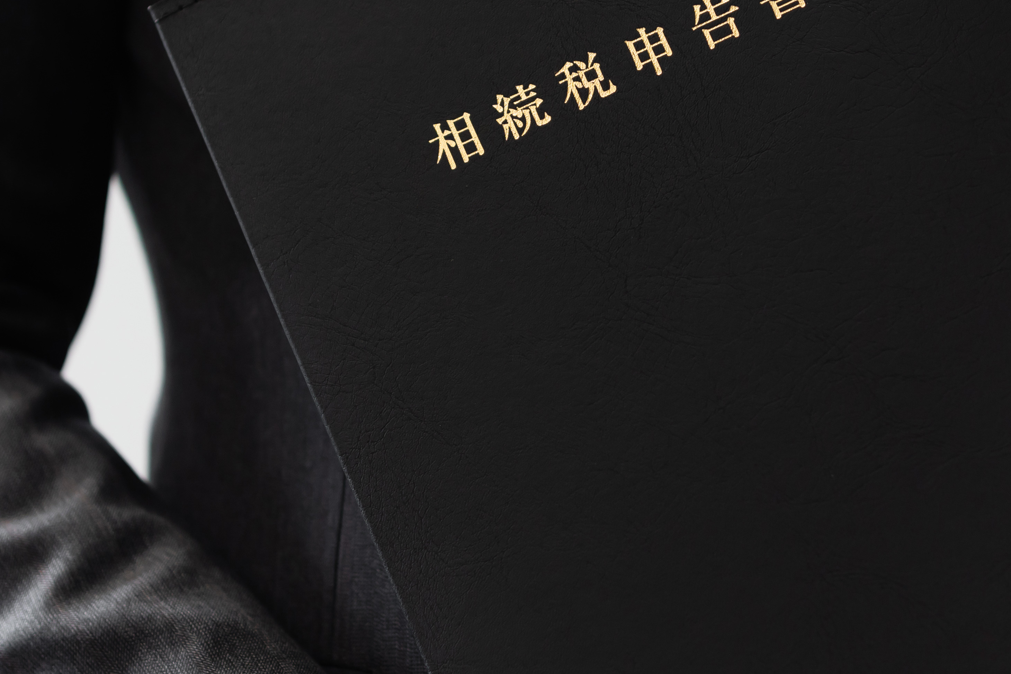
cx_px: 622
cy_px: 272
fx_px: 4802
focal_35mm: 171
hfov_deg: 12.0
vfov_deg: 8.0
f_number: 1.6
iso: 160
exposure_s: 1/100
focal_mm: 56
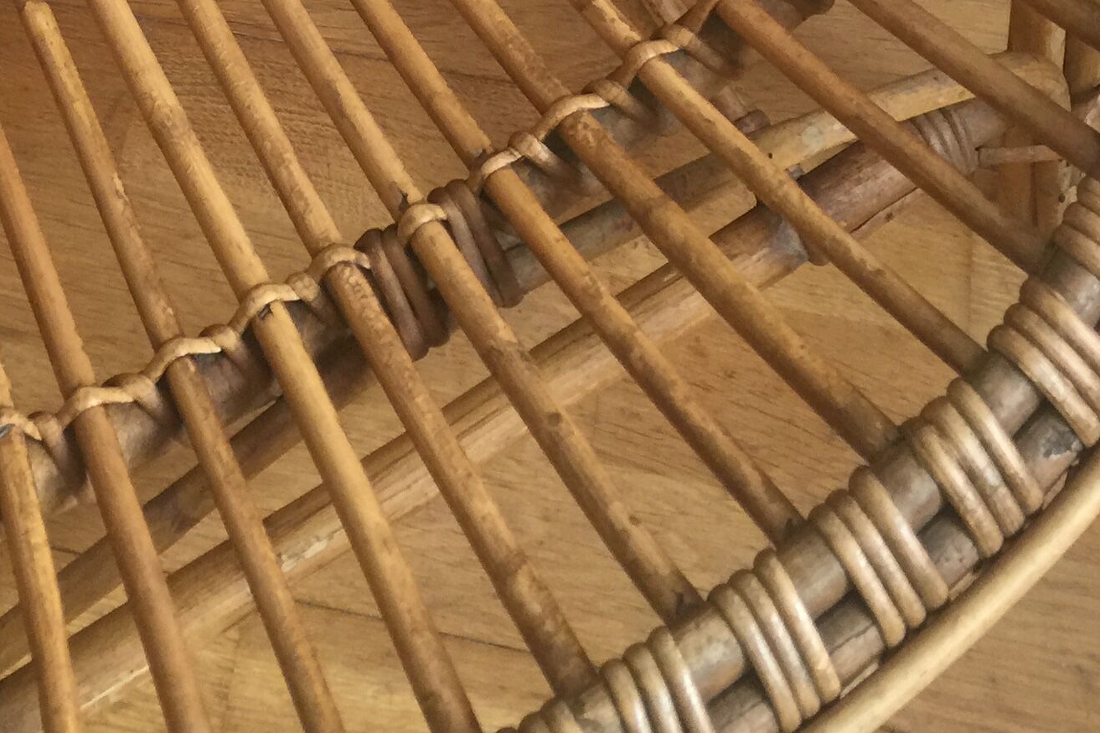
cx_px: 274
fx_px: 2291
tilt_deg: -57.7
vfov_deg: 15.4
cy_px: -625
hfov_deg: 26.6
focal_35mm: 75
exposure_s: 1/33
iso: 50
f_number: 2.2
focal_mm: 4.15
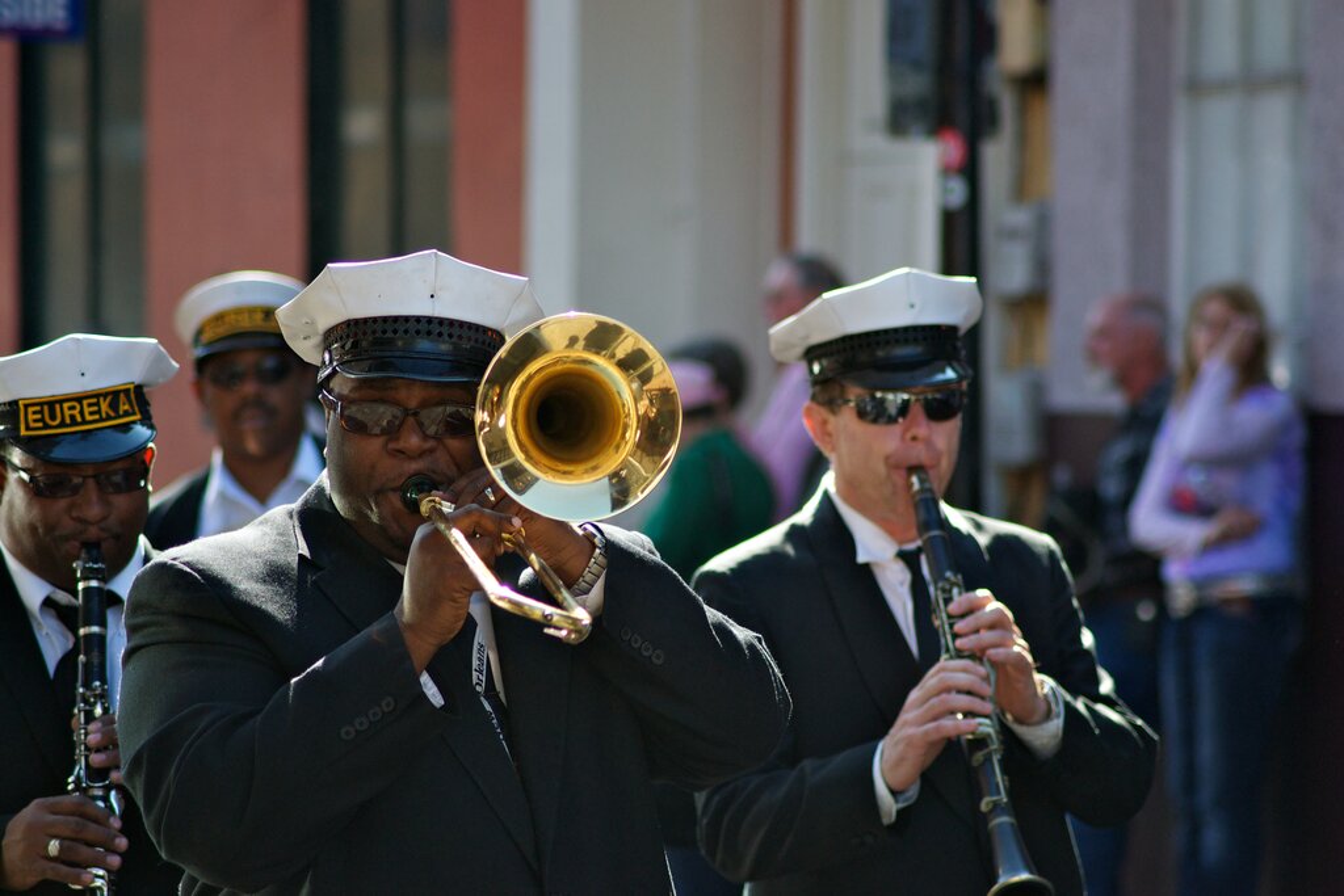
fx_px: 7561
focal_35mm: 202
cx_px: 672
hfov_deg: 10.2
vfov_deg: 6.8
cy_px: 448
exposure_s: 1/500
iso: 400
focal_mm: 135
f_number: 4.2
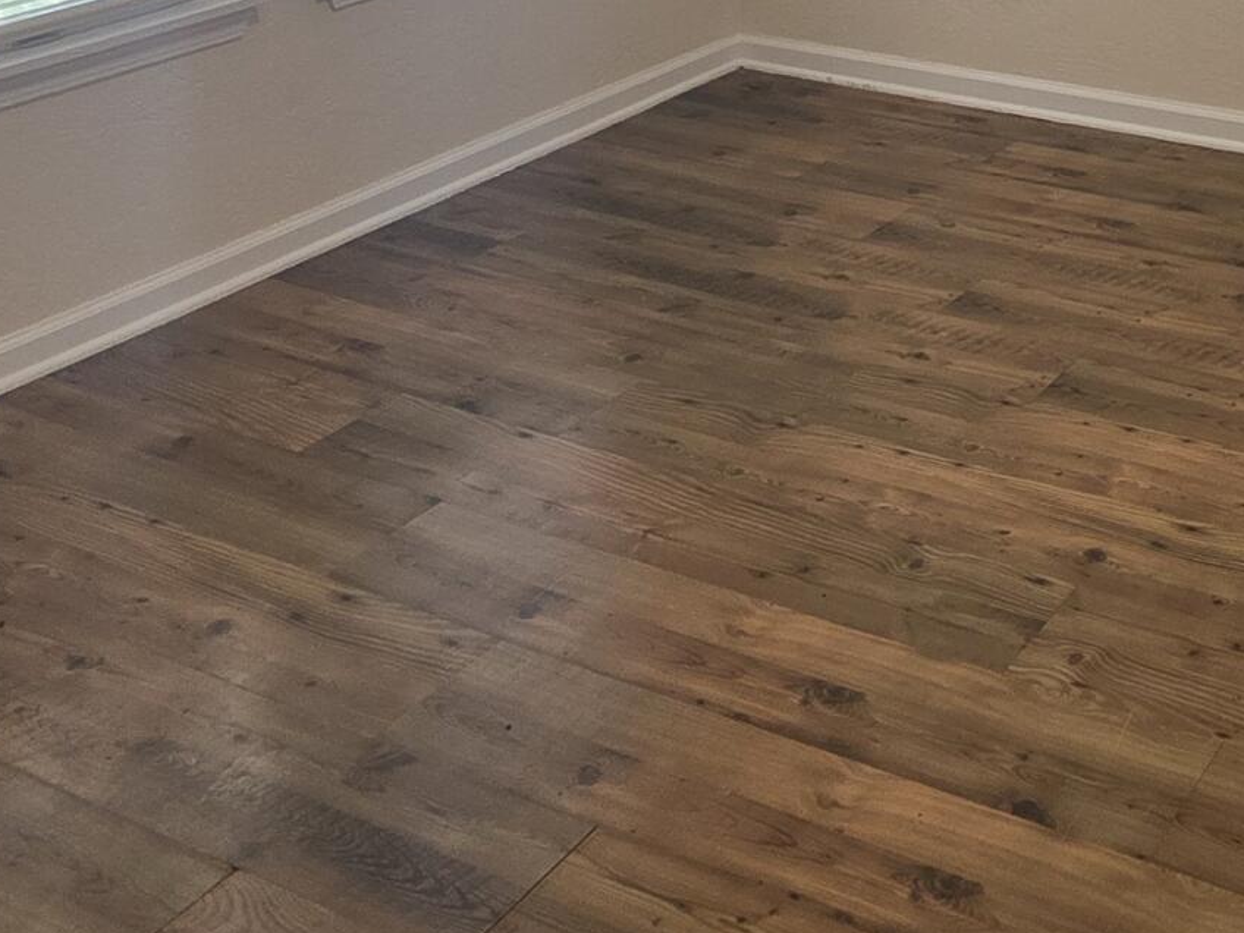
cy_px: -216
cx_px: 1219
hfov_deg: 37.3
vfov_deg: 27.4
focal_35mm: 46
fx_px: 1653
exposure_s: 1/120
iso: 80
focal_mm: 2.2
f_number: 1.9
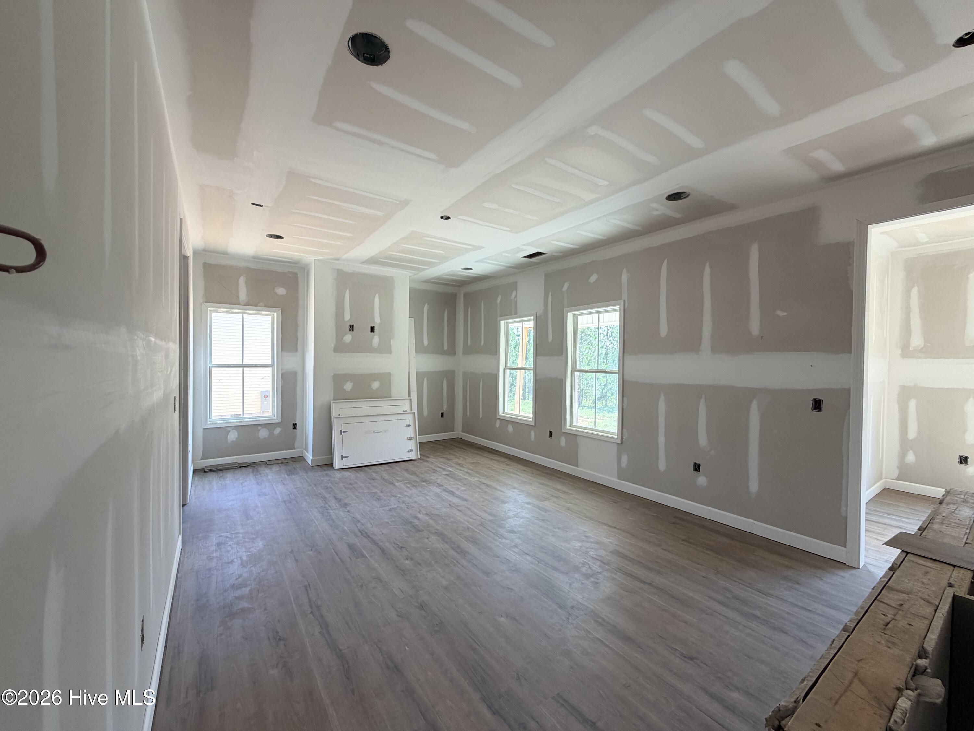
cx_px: 487
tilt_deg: -0.7
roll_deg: +0.0
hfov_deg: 102.1
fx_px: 394
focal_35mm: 14
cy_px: 366
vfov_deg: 85.7
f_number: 2.2
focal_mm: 2.22
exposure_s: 1/121
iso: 80
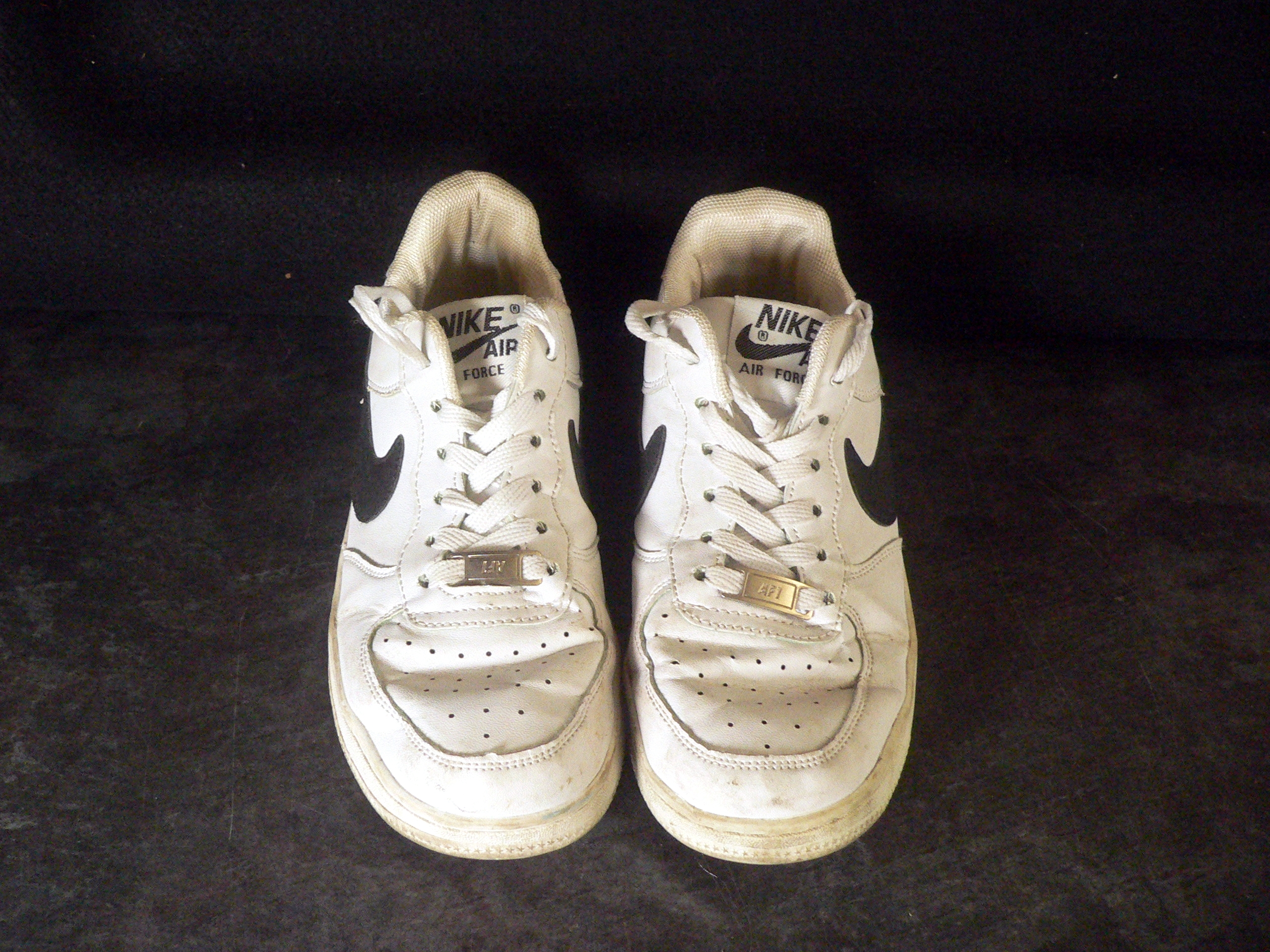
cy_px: 476
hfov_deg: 51.4
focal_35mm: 36
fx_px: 1321
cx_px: 635
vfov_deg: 39.7
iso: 400
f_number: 2.8
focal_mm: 6
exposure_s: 1/20
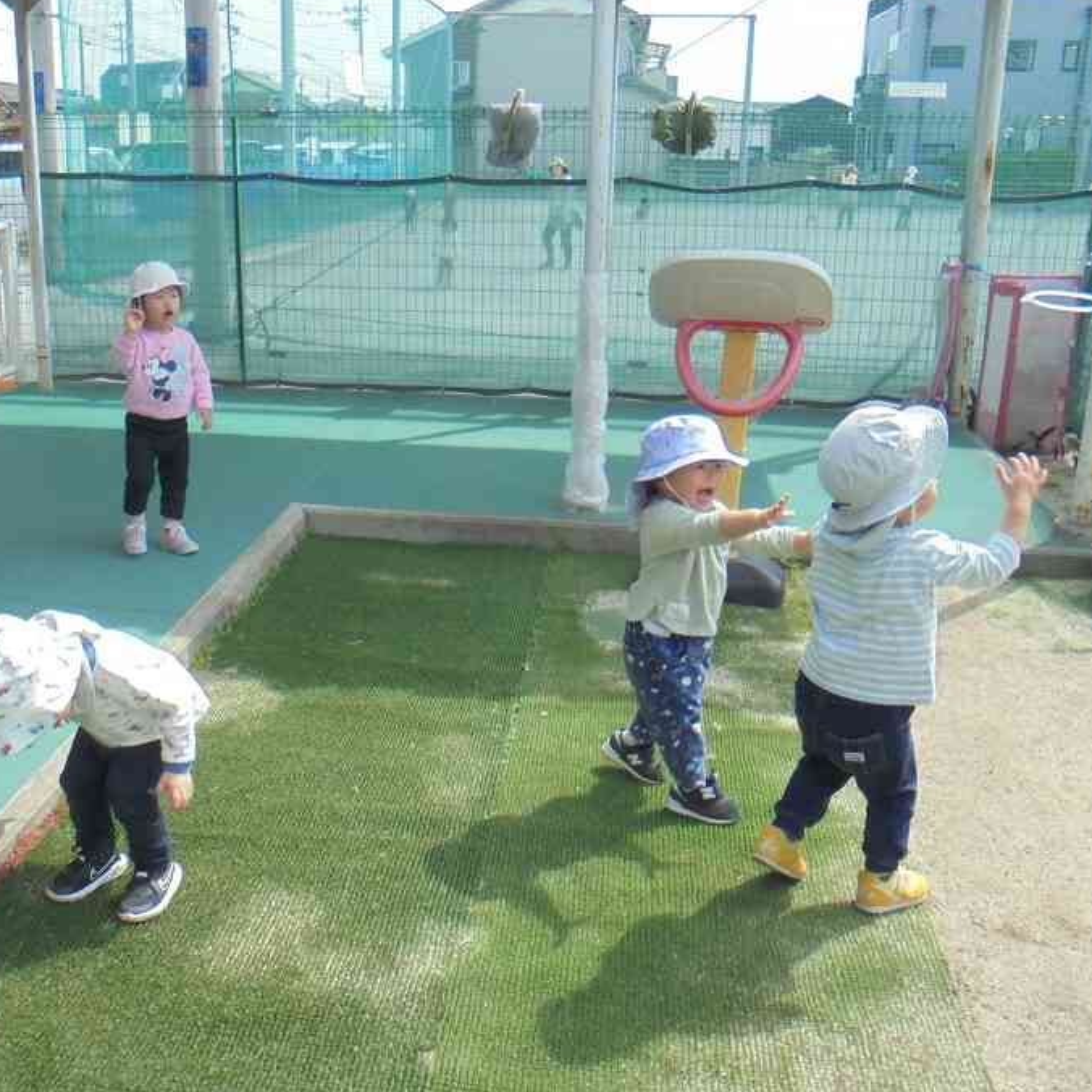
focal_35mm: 34
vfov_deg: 48.4
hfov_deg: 48.2
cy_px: 514
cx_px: 451
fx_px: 1213
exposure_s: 1/250
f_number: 11.5
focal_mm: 4.6
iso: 100
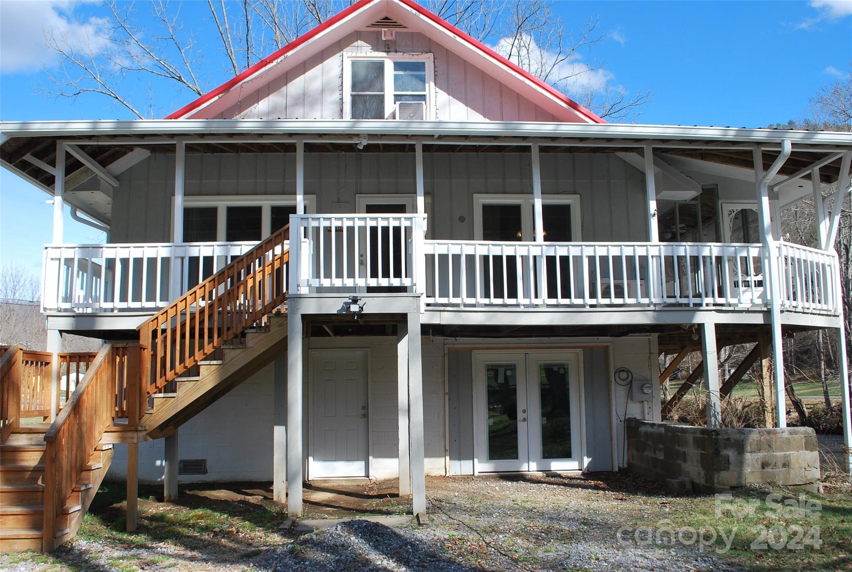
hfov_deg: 61.8
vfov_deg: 43.8
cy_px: 286
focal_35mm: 30
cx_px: 426
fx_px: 711
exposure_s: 1/200
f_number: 10
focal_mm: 20
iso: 200
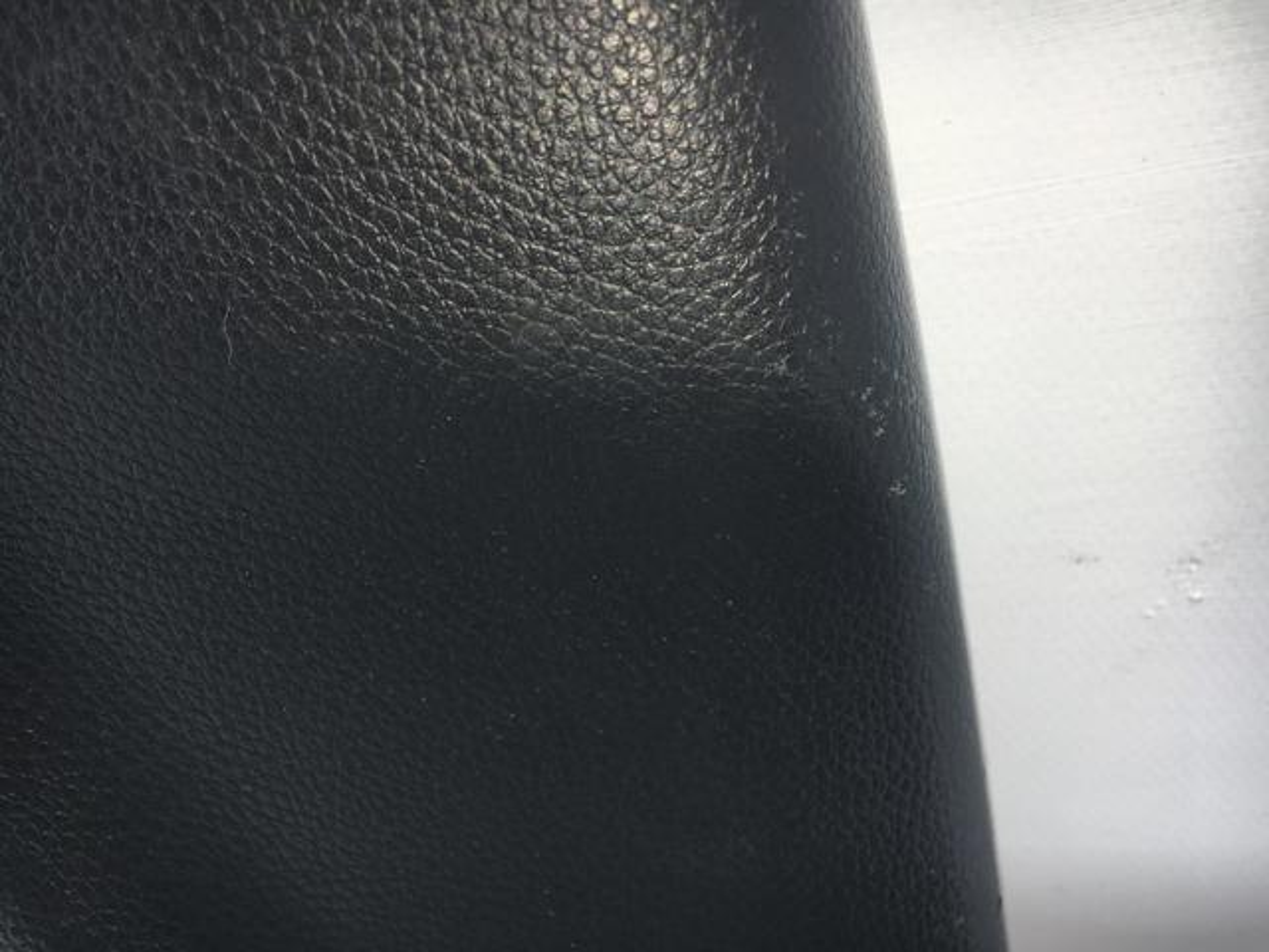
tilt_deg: -30.9
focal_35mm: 29
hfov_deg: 61.7
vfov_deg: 48.2
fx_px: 1063
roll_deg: +1.6
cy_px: 476
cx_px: 634
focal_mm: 4.15
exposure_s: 1/197
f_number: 2.2
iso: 25
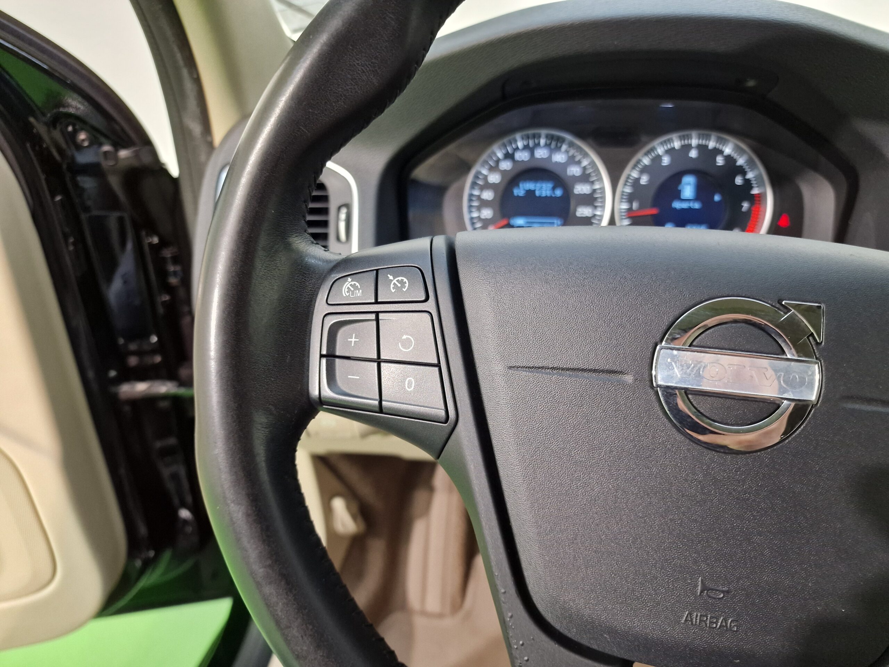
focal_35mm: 23
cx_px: 444
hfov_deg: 73.9
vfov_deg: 58.9
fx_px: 591
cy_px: 334
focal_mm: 6.4
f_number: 1.8
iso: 320
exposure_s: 1/33
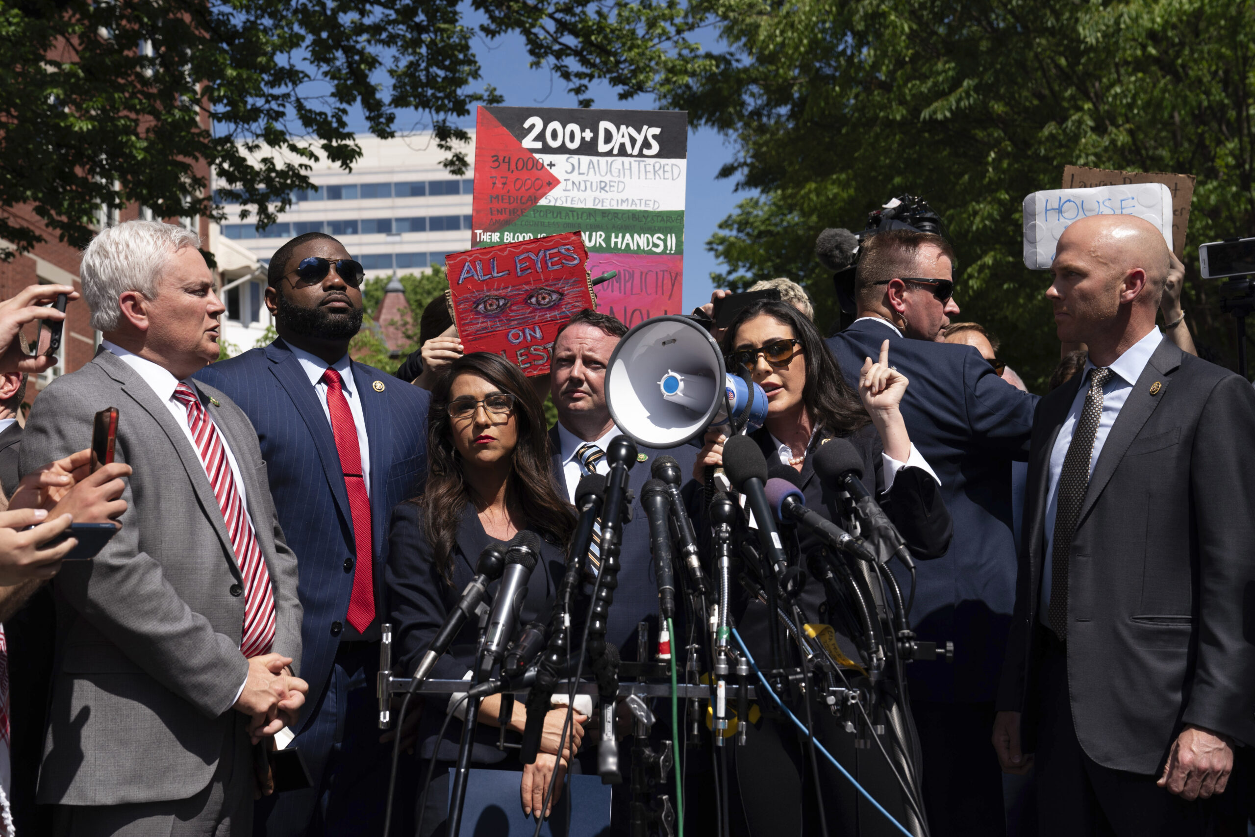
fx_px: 1638
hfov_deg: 41.9
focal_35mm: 47
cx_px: 628
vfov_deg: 28.7
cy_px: 418
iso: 80
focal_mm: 47
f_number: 5.6
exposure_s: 1/500
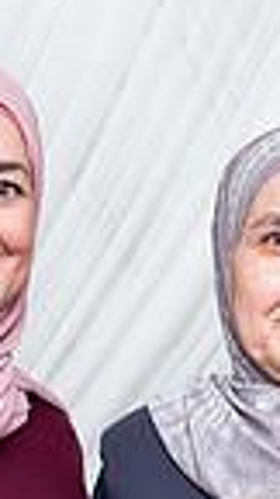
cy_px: 594
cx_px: 138
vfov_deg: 11.9
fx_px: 2336
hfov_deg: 6.9
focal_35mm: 177
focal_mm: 42
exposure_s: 1/160
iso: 1600
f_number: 2.8
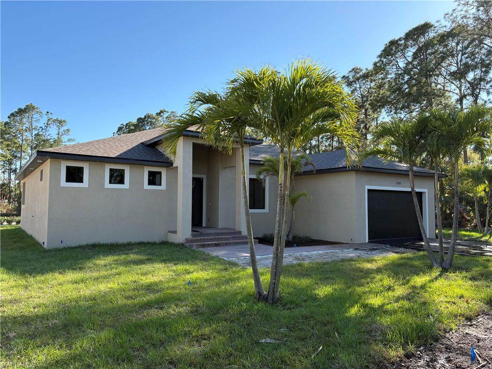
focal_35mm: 26
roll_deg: +0.4
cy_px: 184
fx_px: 370
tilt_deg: +3.8
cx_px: 246
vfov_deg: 53.1
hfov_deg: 67.3
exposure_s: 1/1484
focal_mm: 5.96
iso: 64
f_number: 1.6
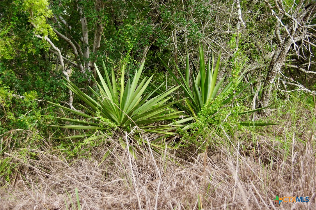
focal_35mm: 52
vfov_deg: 25.8
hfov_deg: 37.9
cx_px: 158
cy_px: 105
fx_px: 461
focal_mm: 35
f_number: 4.5
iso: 640
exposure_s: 1/500
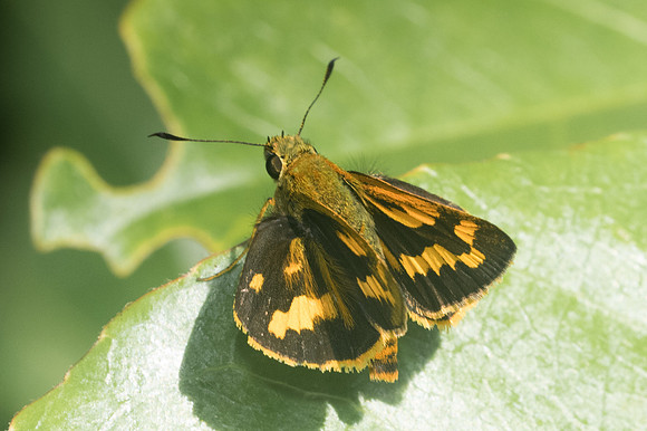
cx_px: 324
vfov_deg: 2.7
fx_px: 9129
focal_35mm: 508
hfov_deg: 4.1
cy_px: 290
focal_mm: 150
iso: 1000
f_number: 14
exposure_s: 1/250
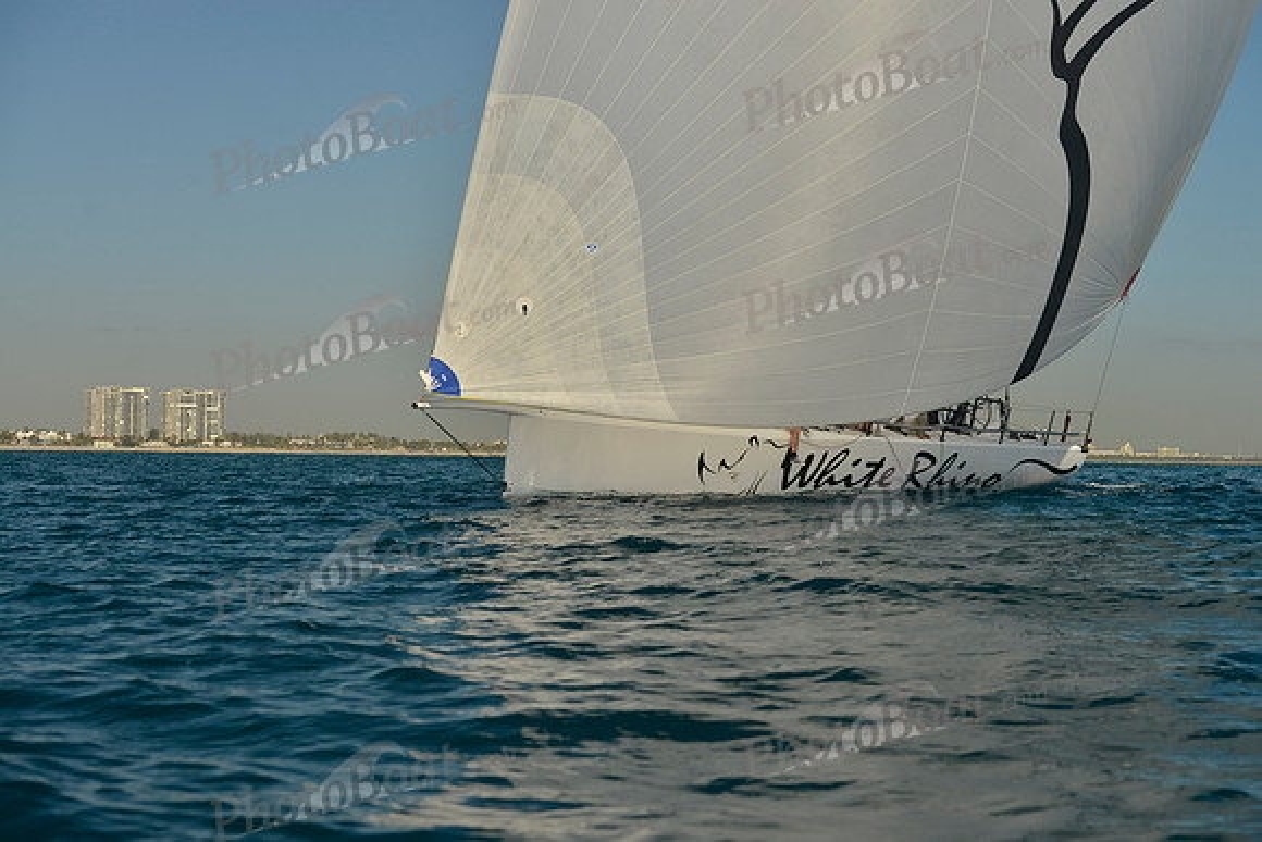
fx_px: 2454
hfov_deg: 28.8
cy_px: 421
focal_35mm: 70
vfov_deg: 19.5
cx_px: 631
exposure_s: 1/800
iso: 200
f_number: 7.1
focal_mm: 70
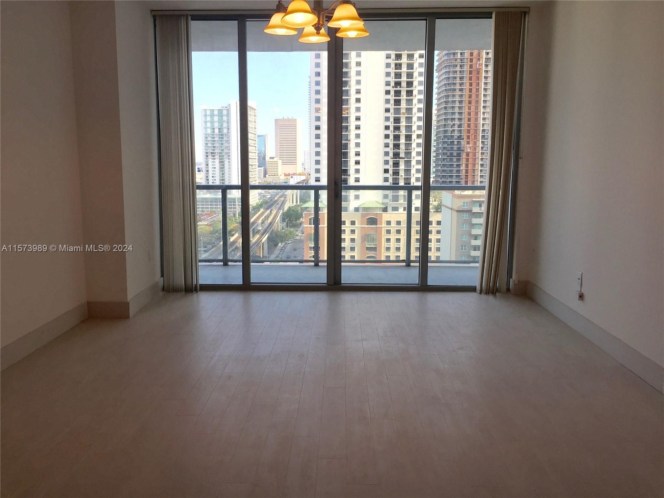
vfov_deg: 48.2
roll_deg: -0.5
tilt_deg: -7.6
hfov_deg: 61.7
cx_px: 332
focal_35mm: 29
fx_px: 556
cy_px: 249
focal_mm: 4.15
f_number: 2.2
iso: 32
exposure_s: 1/403
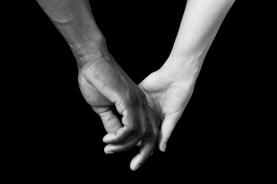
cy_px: 92
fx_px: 554
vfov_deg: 18.9
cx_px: 138
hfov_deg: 28.1
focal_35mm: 72
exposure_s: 1/200
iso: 100
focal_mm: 48
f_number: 7.1
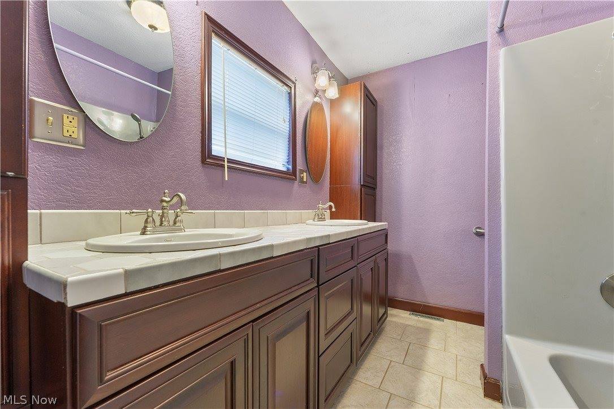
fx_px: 239
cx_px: 307
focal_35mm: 14
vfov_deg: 81.2
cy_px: 204
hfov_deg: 104.3
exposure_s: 1/3
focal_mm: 14
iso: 320
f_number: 9
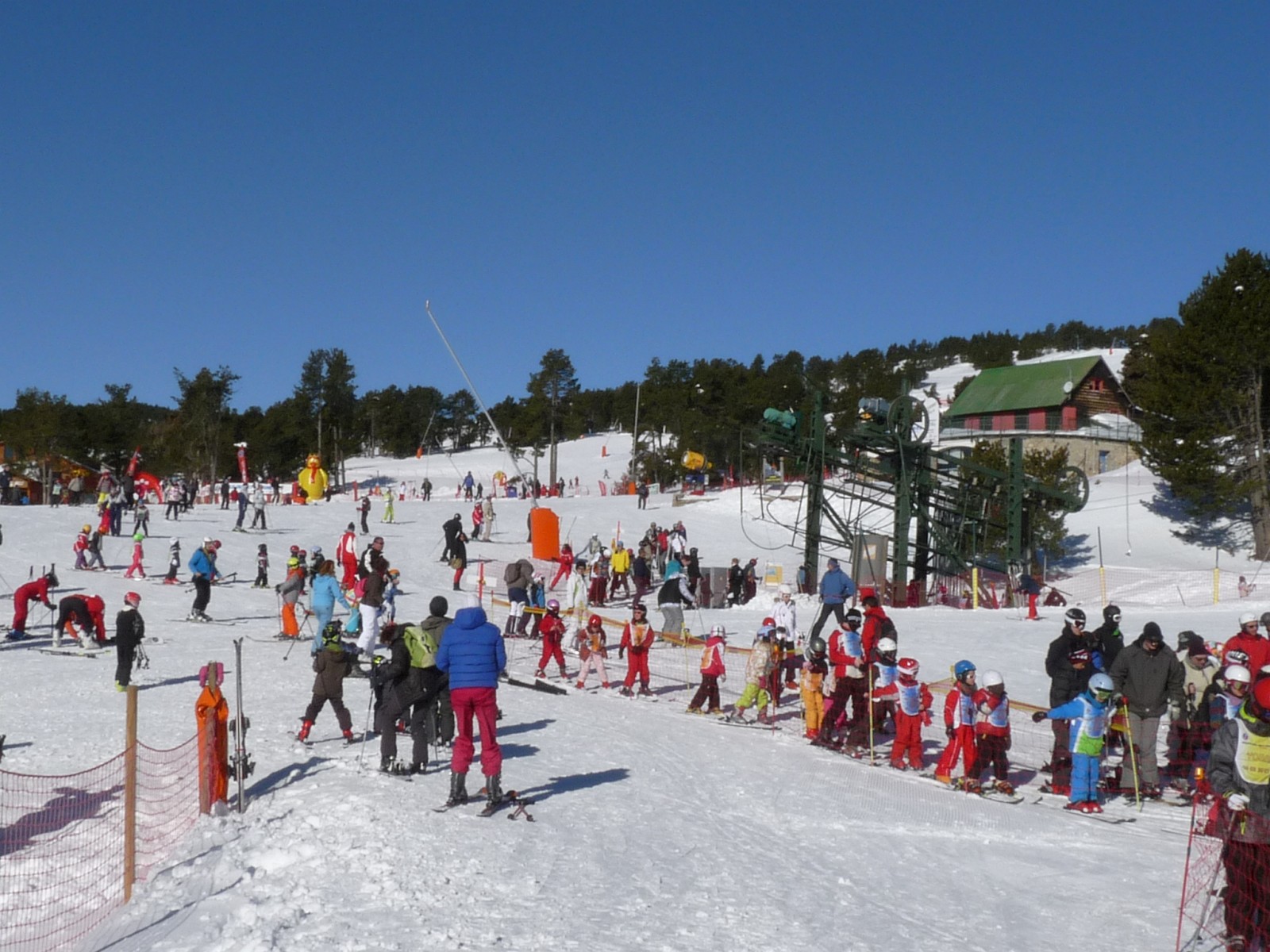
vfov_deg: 30.3
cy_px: 476
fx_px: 1761
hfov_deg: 39.7
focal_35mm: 48
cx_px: 635
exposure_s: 1/640
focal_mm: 4.8
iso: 100
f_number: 8
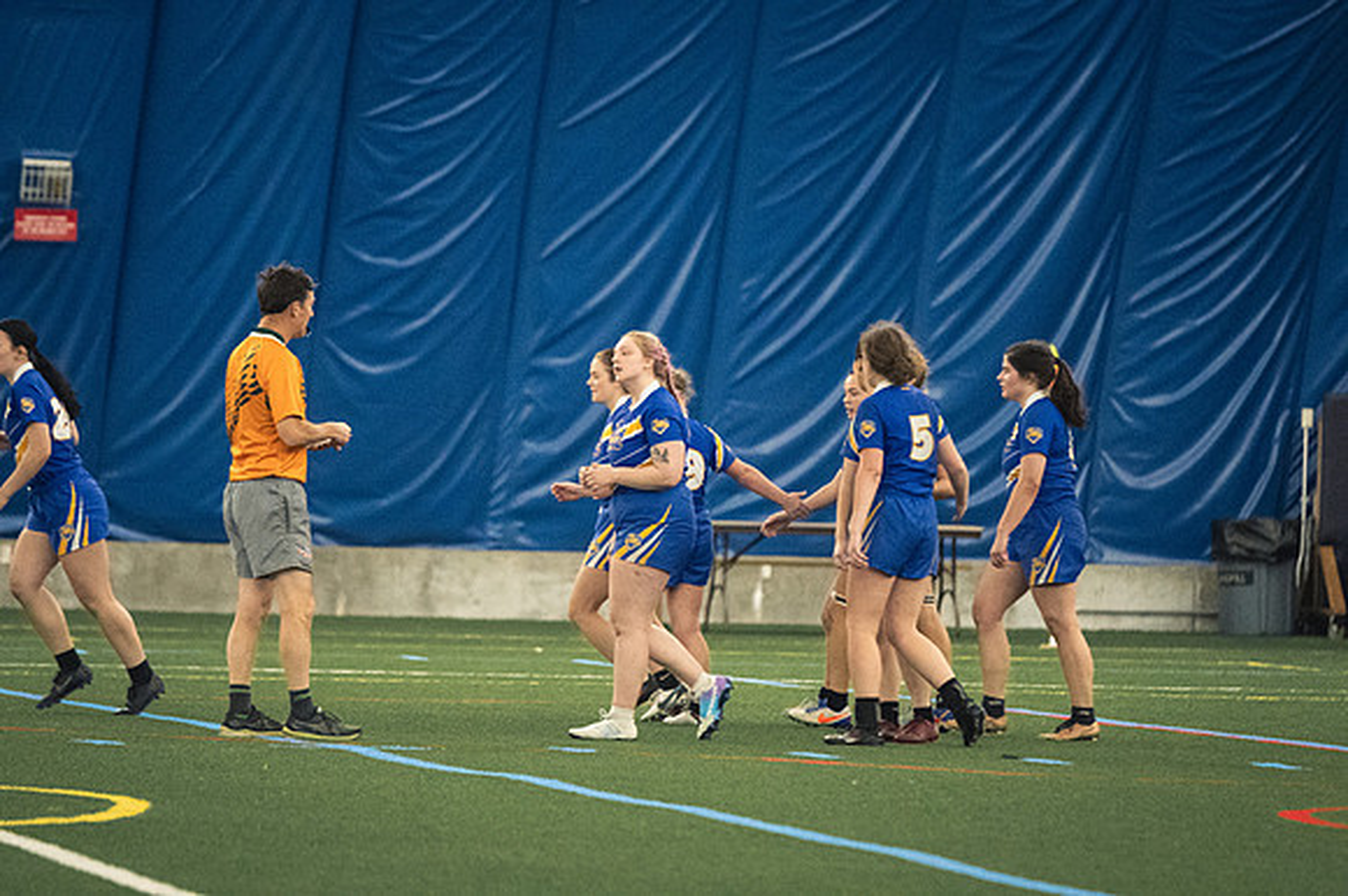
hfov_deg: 6.9
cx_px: 674
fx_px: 11226
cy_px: 448
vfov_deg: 4.6
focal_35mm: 300
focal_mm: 200
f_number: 2.8
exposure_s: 1/500
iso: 11400
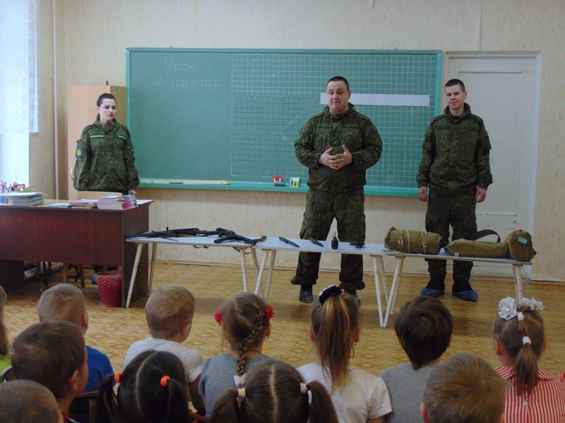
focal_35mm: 50
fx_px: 816
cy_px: 212
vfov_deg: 29.1
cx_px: 282
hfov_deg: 38.2
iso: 250
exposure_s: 1/30
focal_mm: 9
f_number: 3.5
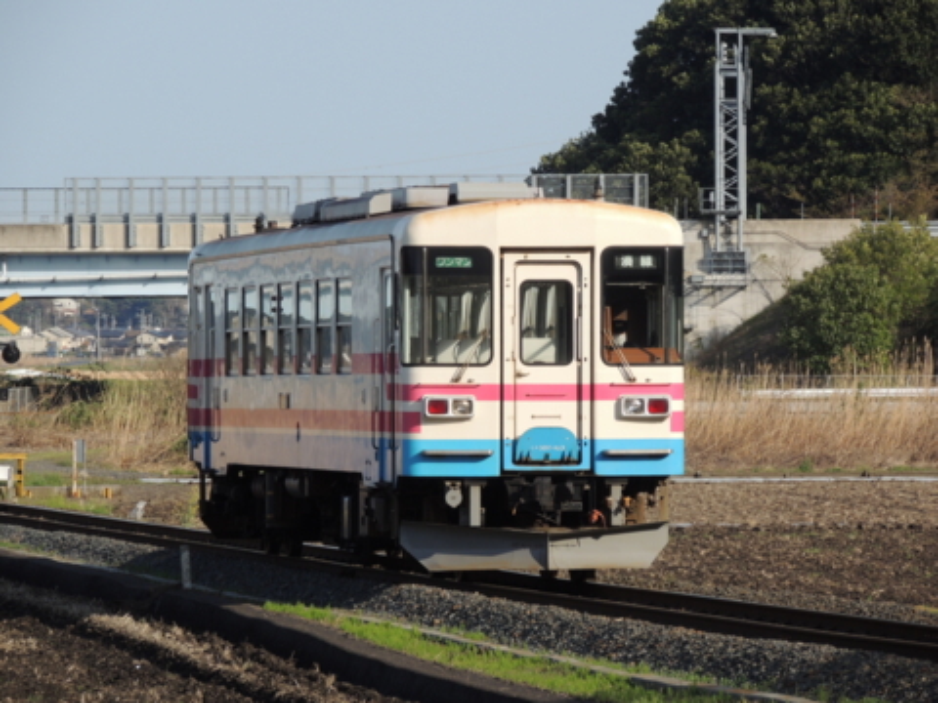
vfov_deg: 4.6
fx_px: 8807
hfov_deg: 6.1
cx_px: 469
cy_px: 352
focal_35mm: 325
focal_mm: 57.9
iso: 140
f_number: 4.8
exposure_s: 1/800
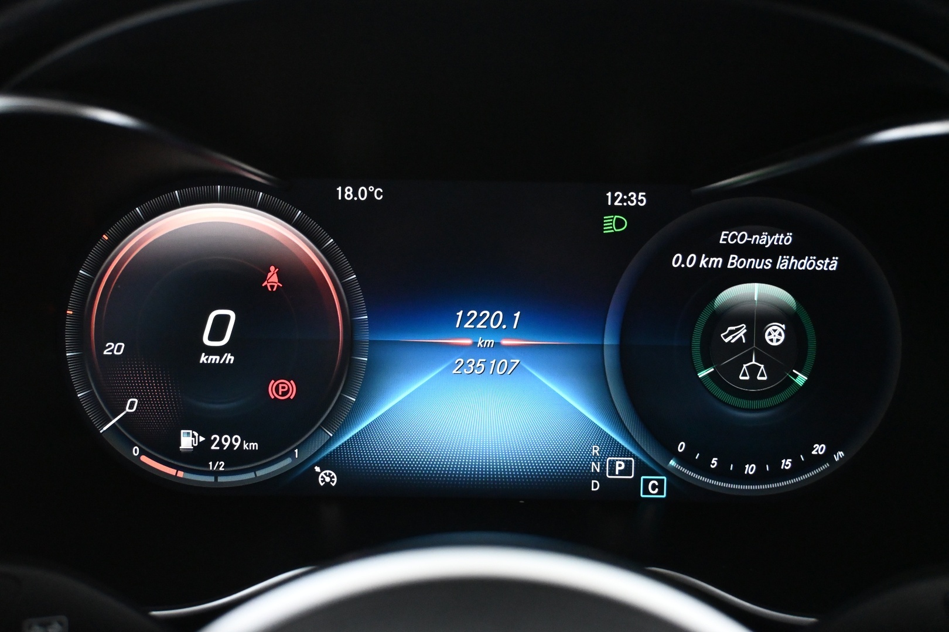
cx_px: 474
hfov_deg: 47.2
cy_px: 316
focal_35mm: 41
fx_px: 1087
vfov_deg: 32.4
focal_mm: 27.5
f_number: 4.5
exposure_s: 1/40
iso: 5000
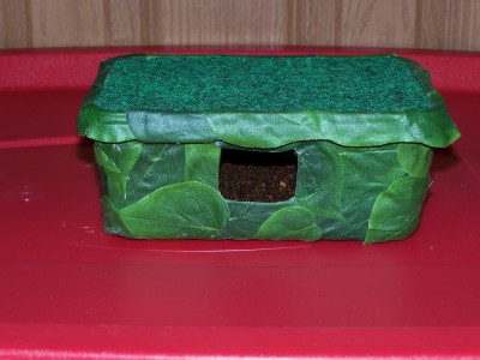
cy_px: 180
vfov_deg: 19.6
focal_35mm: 75
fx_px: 1040
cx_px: 240
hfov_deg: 26.0
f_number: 3.2
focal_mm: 12.4
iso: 80
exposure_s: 1/80
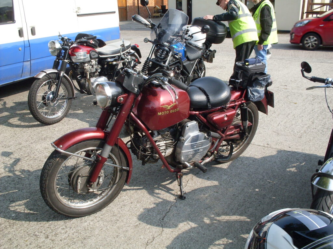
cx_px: 166
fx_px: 366
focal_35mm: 38
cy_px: 124
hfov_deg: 49.0
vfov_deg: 37.7
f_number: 8.4
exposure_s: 1/125
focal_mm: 6.3
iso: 80
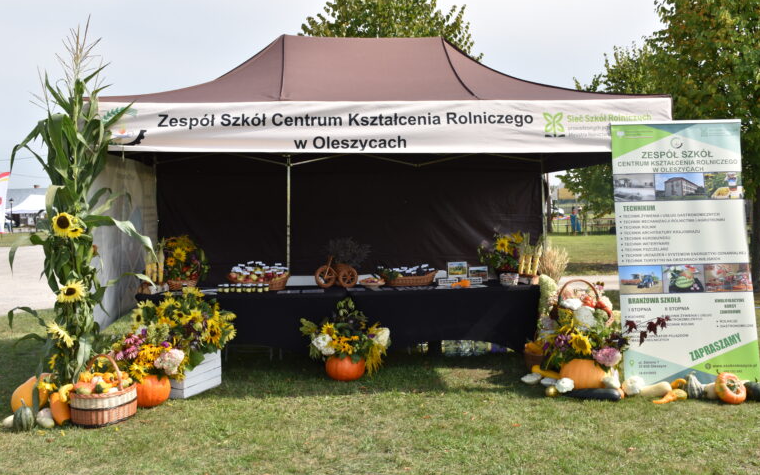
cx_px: 381
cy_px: 228
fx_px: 704
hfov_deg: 56.7
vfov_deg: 37.3
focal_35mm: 34
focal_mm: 22
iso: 100
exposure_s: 1/200
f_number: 8
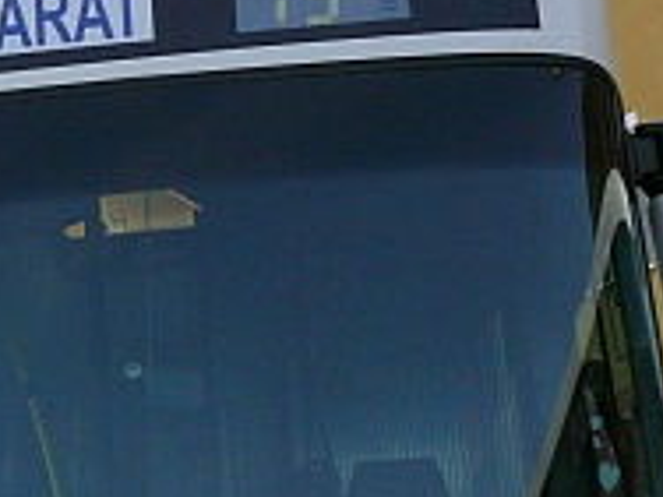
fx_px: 1609
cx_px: -25
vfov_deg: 16.9
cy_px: 567
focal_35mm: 84
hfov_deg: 22.3
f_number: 7.1
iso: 400
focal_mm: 7.4
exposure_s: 1/400
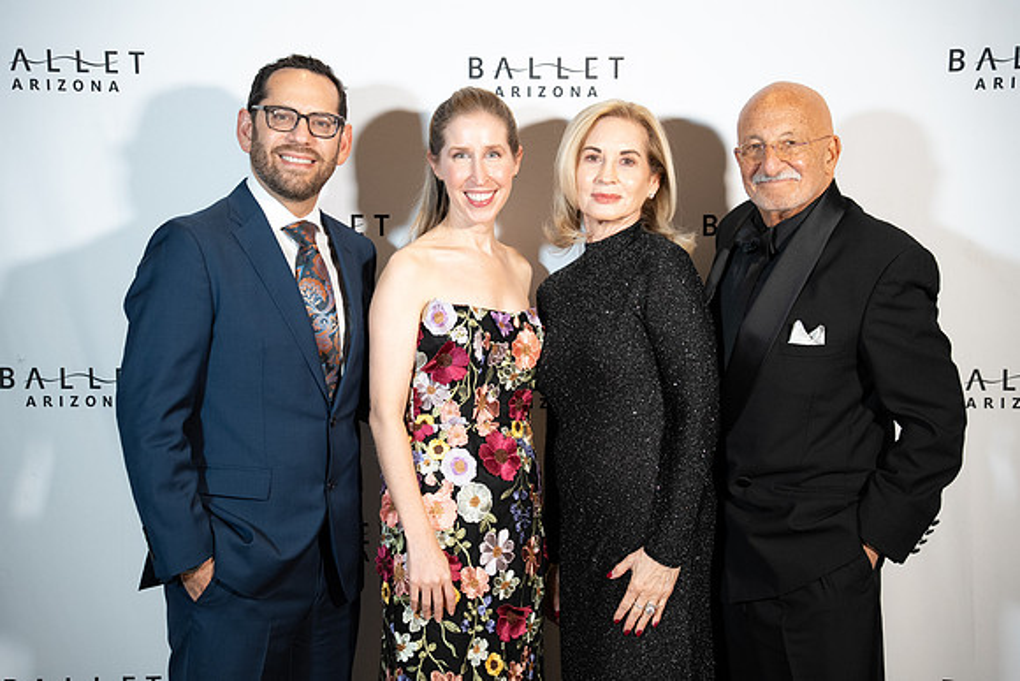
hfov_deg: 37.1
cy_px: 340
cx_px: 510
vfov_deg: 25.2
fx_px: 1522
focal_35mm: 54
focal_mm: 53.7
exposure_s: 1/160
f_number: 2.8
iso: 1600
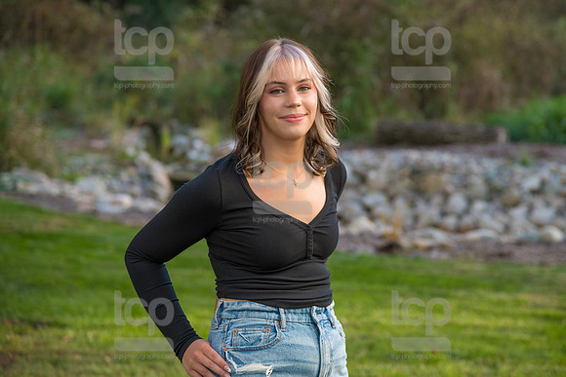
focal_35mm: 120
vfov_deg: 11.4
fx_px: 1885
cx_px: 317
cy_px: 162
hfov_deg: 17.1
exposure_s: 1/250
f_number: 4.5
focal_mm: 105
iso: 250
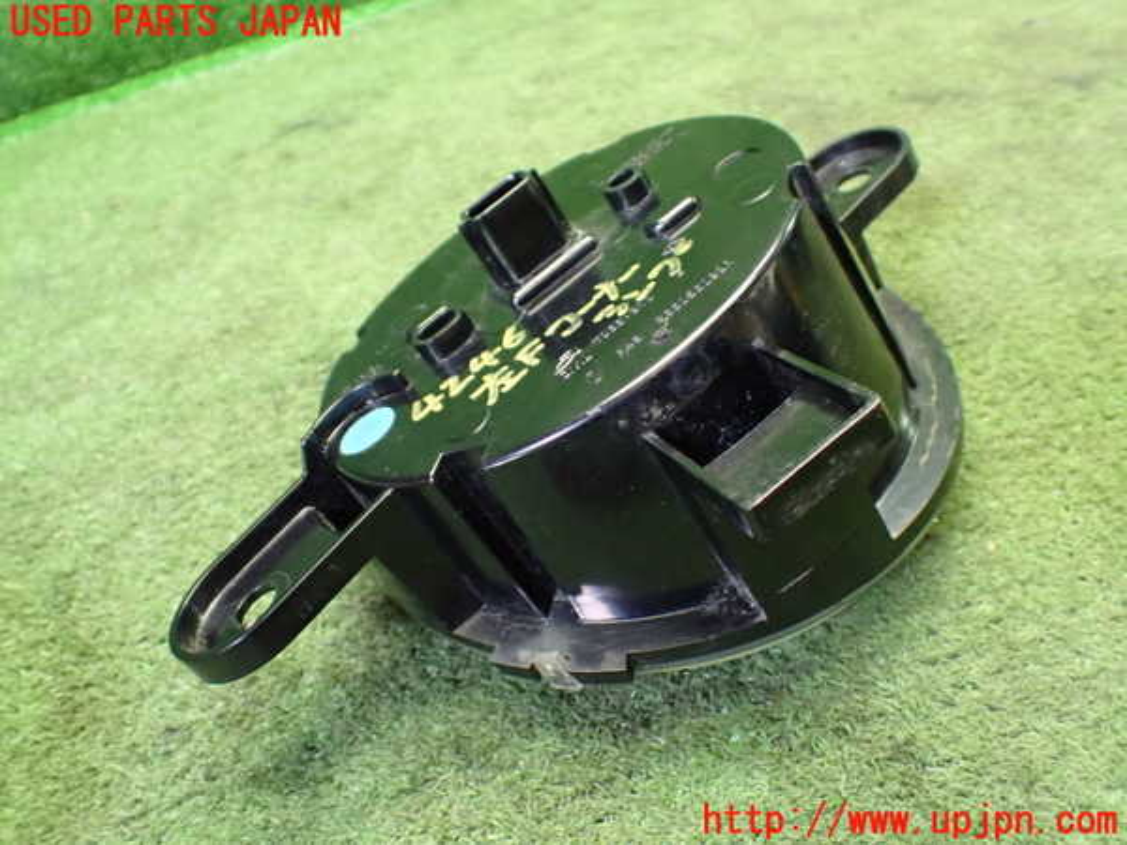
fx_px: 977
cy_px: 422
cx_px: 564
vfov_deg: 46.8
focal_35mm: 30
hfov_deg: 60.0
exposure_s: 1/40
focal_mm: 5.4
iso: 800
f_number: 2.3
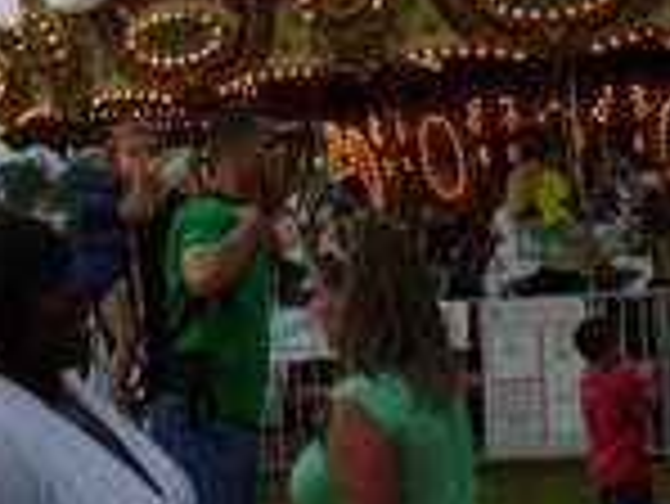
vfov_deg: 14.5
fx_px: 1918
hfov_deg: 19.7
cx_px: 508
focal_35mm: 99
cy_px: -104
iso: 80
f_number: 2.8
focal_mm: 6.1
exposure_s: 1/400
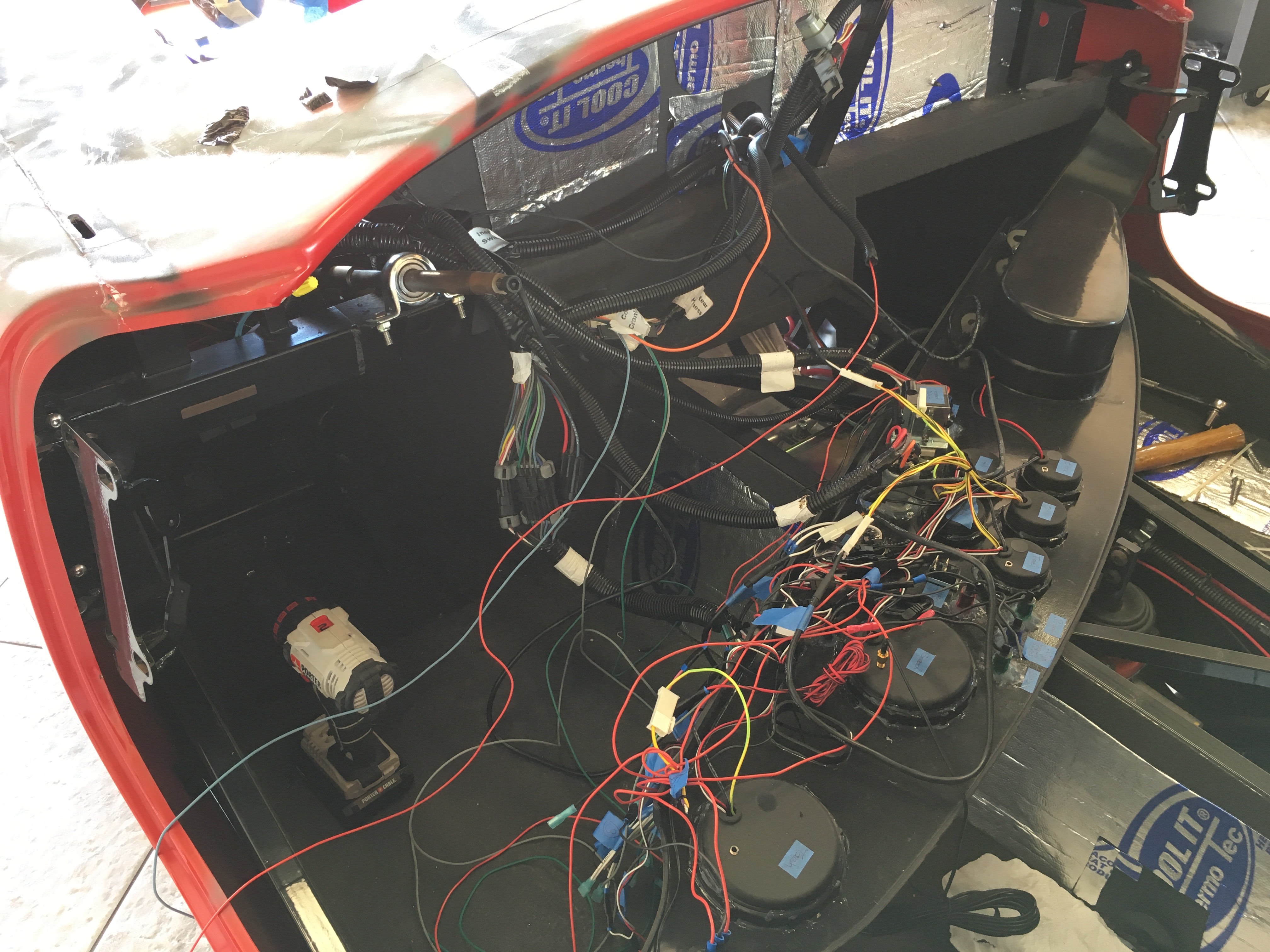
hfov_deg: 61.7
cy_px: 476
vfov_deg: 48.2
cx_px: 635
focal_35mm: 29
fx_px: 1064
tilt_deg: -37.6
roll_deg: +0.8
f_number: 2.2
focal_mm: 4.15
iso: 64
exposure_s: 1/30
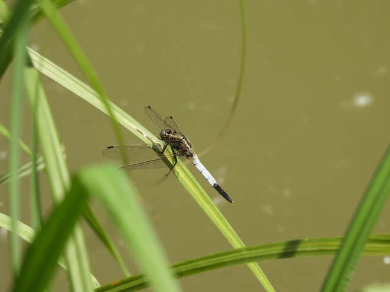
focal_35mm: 550
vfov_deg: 2.7
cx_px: 195
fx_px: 6197
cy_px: 146
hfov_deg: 3.6
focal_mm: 98.1
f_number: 6.3
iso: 100
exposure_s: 1/320
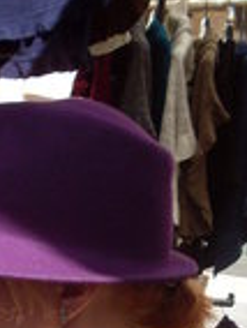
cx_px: -9
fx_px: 1015
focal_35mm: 107
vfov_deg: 17.3
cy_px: 413
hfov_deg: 13.6
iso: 80
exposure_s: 1/500
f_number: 2.8
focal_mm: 6.3
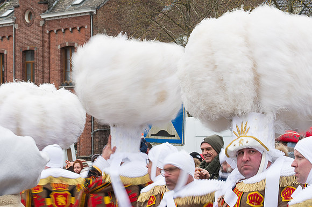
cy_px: 83
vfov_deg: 10.9
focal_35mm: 126
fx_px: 1091
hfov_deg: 16.3
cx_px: 125
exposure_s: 1/20
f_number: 11
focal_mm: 70
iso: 100
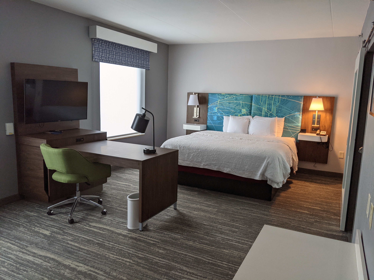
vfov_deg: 51.4
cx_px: 187
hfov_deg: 65.3
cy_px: 140
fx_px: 292
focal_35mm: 27
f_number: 1.8
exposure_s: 1/120
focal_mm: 4.44
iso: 55
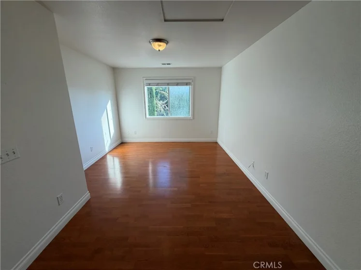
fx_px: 146
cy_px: 135
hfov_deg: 102.1
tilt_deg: -14.4
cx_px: 180
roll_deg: +1.1
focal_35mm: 14
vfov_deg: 85.7
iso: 80
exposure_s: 1/120
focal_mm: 2.22
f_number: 2.2
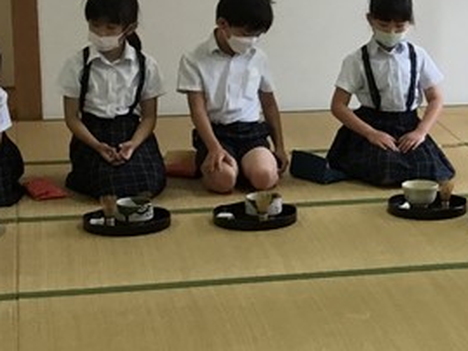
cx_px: 548
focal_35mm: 118
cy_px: 158
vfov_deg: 12.6
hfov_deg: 16.1
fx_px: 1596
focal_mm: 3.3
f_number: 2.4
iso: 25
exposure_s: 1/30
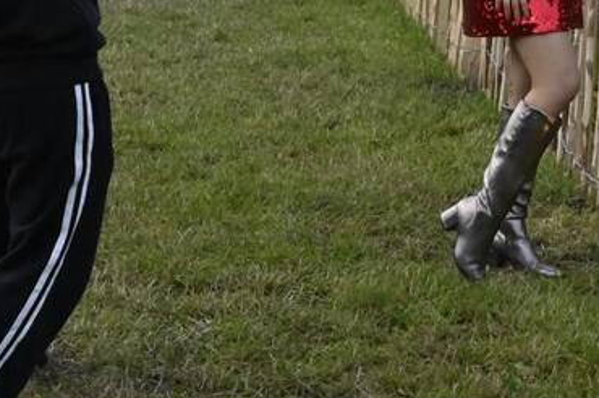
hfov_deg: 15.3
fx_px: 2228
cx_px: 406
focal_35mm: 134
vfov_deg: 10.1
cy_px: -36
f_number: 22
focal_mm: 50
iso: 8000
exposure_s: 1/200
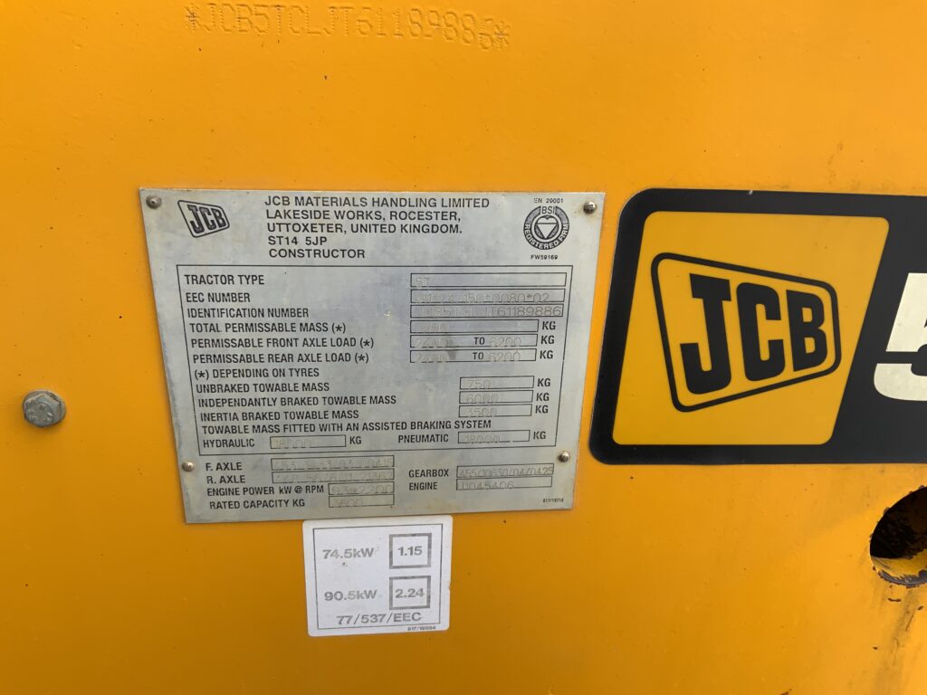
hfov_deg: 61.7
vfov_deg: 48.2
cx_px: 464
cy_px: 348
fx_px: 777
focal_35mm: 29
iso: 16
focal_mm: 3
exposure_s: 1/161
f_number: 1.8
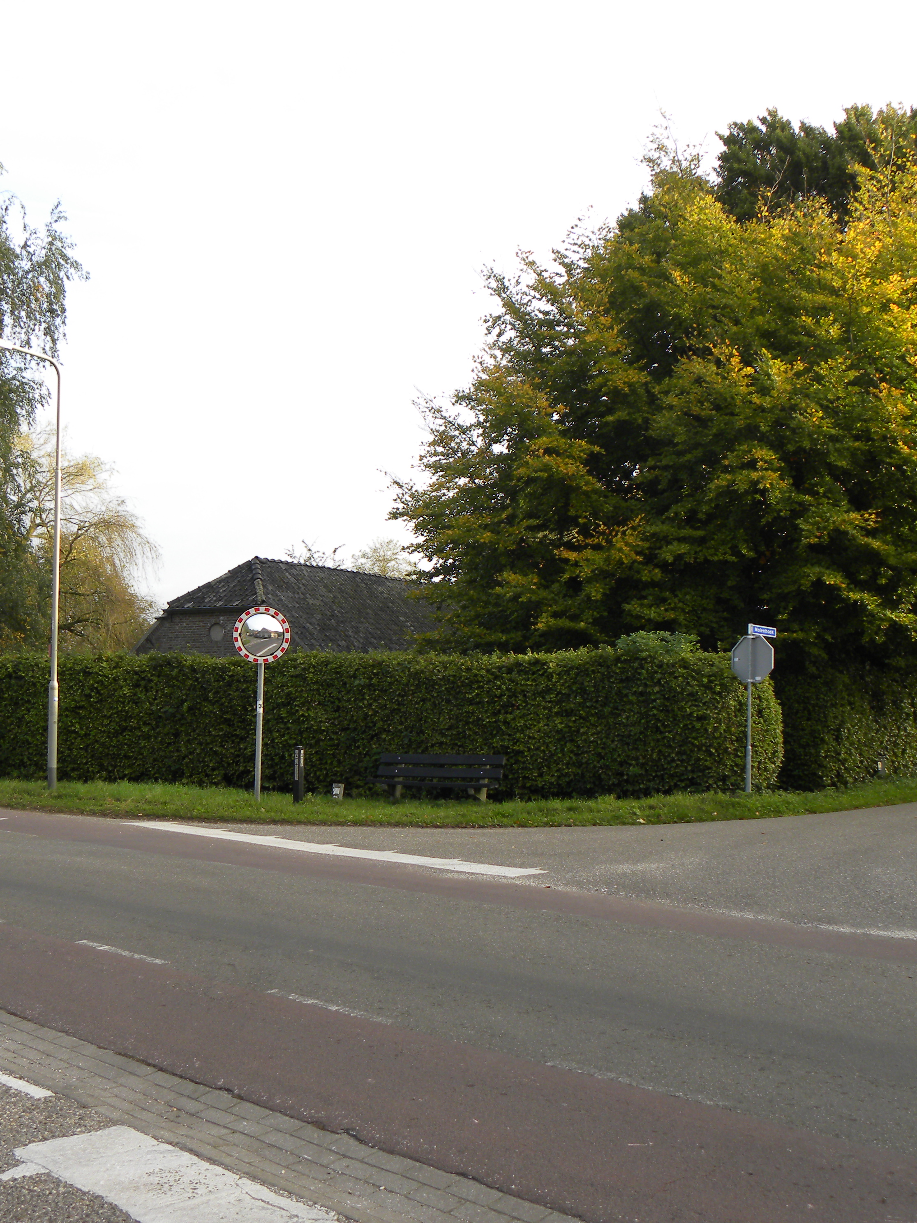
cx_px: 381
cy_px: 611
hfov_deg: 36.7
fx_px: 1377
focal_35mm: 39
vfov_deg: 47.9
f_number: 2.8
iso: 64
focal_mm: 5.2
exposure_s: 1/152
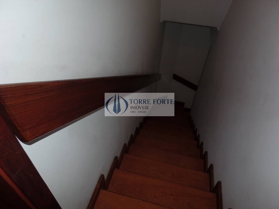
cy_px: 104
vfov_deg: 58.9
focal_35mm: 23
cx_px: 140
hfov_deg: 73.9
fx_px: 185
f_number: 2.8
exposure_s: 1/30
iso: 100
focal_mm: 4.1
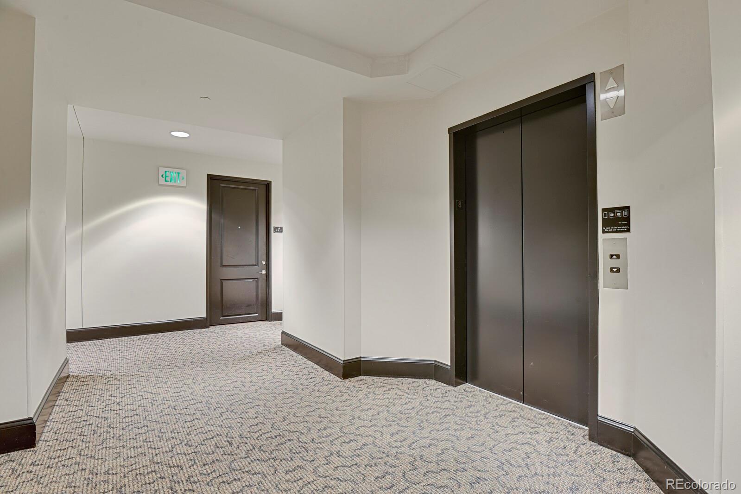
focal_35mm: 17
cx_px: 370
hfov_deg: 93.3
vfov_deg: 70.4
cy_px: 247
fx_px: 350
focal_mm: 17
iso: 250
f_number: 8
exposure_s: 30
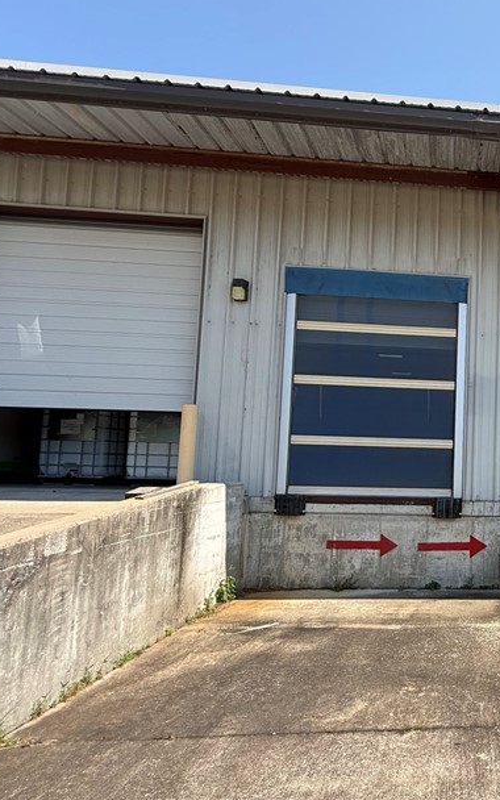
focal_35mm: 25
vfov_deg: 72.5
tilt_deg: +6.6
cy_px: 425
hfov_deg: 42.2
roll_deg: -1.4
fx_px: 545
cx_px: 507
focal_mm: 2.22
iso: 50
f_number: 2.2
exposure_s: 1/942
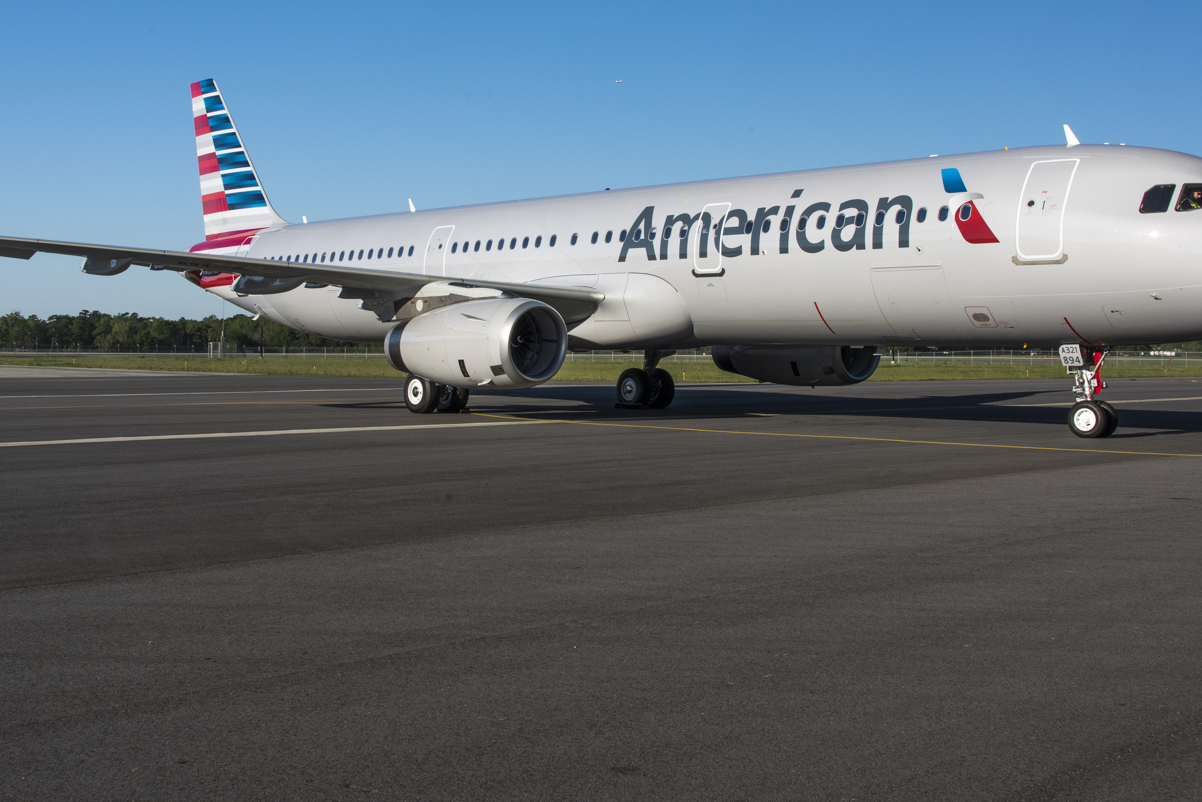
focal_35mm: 46
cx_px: 607
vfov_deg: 29.1
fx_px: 1536
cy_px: 264
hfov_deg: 42.7
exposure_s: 1/125
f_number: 16
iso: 125
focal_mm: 32
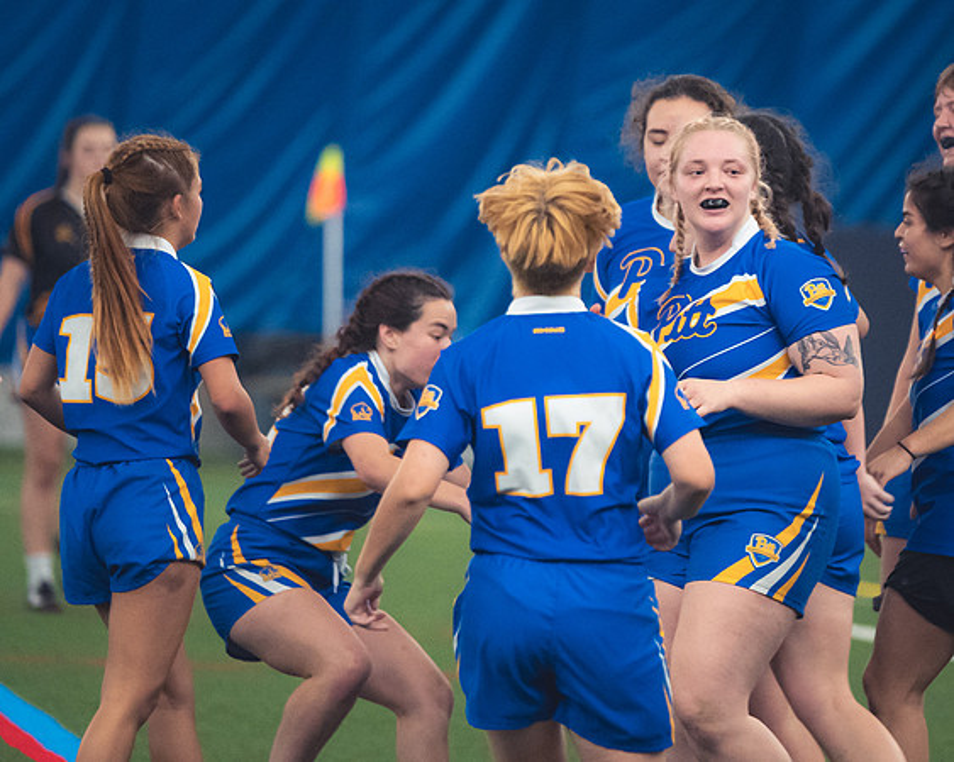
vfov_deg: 3.5
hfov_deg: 4.4
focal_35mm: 437
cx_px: 638
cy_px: 269
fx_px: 12347
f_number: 2.8
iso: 3600
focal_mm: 200
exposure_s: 1/320
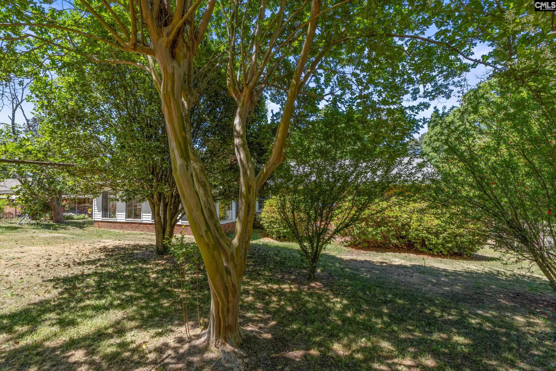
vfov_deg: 77.3
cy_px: 186
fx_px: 232
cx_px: 278
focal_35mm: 15
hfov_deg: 100.4
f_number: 8
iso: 250
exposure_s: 1/200
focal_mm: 10
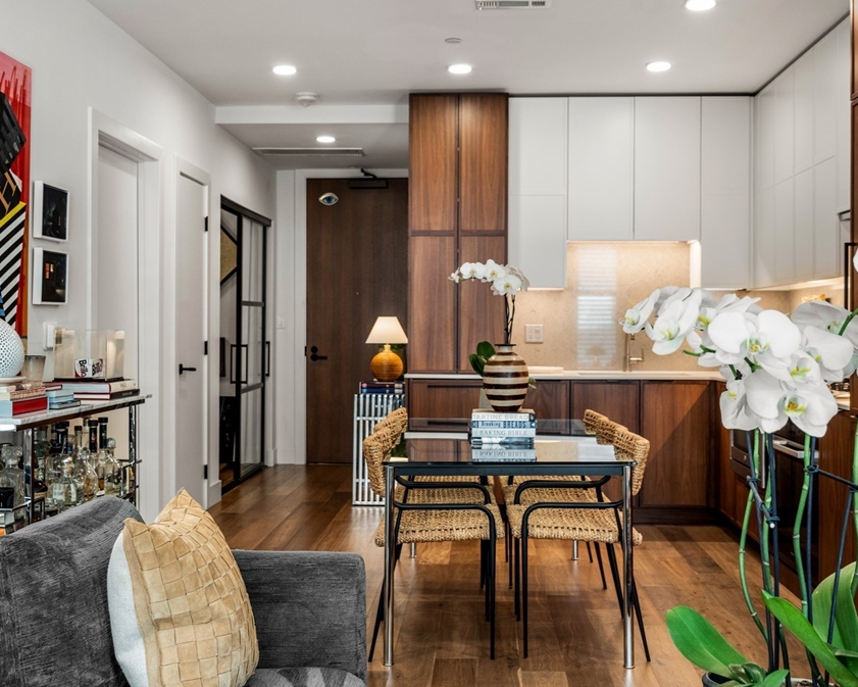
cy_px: 340
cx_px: 441
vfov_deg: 37.3
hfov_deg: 45.8
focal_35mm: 40
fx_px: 1016
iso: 1000
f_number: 7.1
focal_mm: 35
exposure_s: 1/6
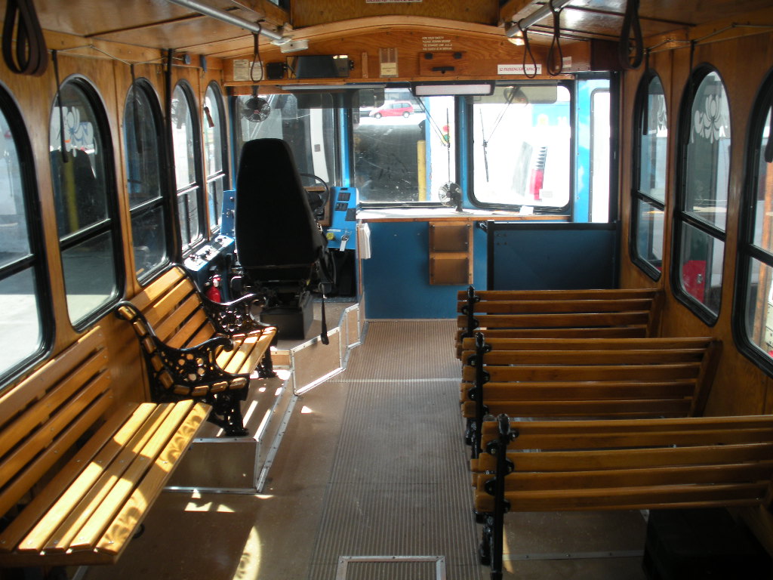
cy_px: 290
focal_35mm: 35
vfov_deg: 40.7
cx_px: 386
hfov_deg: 52.6
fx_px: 782
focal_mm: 6.3
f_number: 3.5
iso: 81
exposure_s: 1/50.3
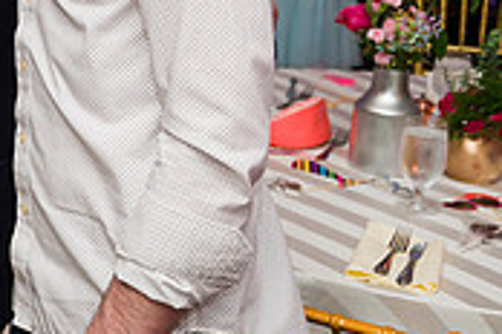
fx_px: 1255
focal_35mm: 90
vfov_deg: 14.9
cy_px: -12
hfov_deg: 20.0
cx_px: -213
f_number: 4
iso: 1250
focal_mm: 27
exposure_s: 1/200
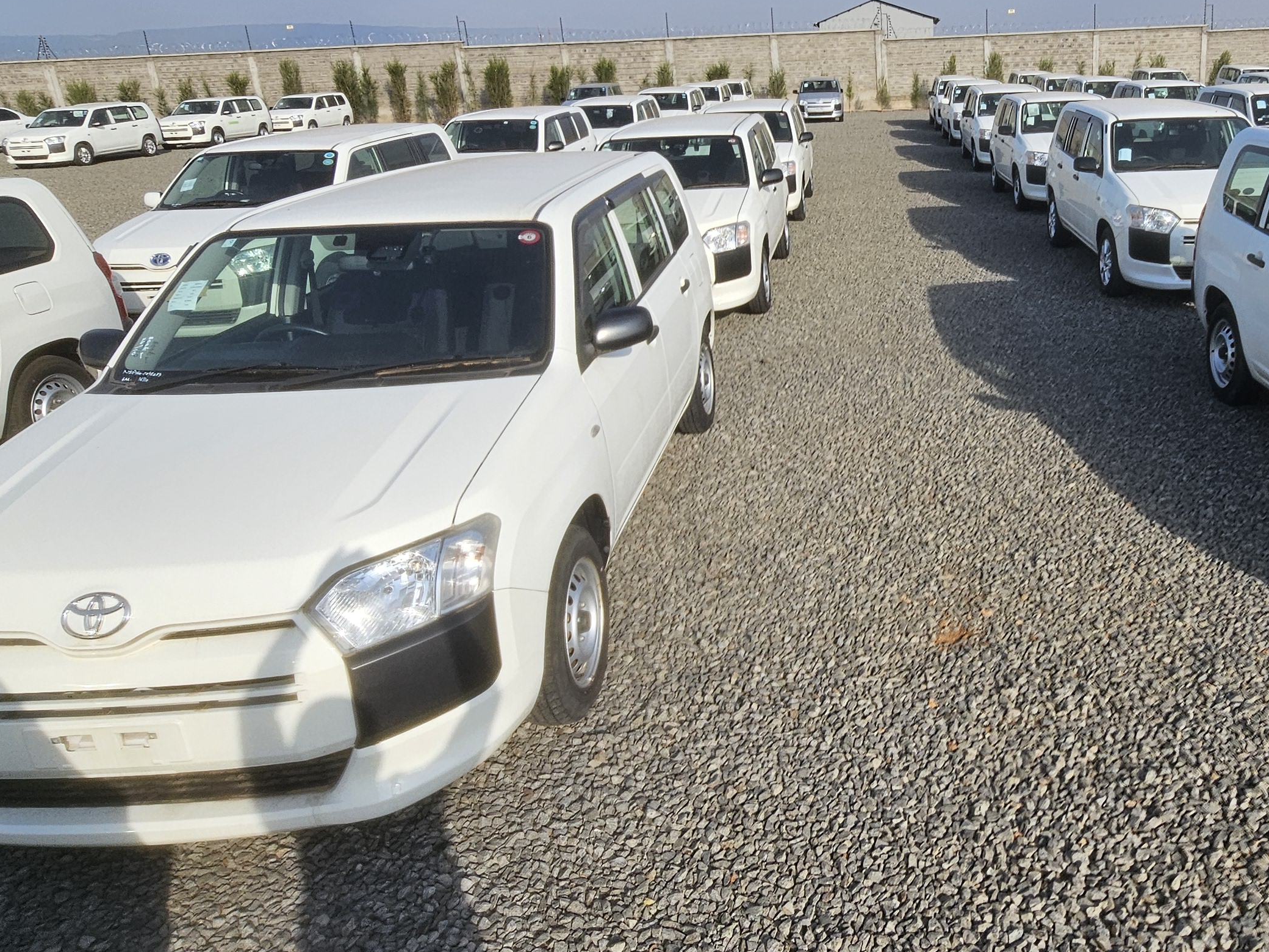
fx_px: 916
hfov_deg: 66.7
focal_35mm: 25
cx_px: 887
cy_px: 391
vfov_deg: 54.6
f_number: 2.2
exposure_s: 1/2222
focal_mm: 2.2
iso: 50
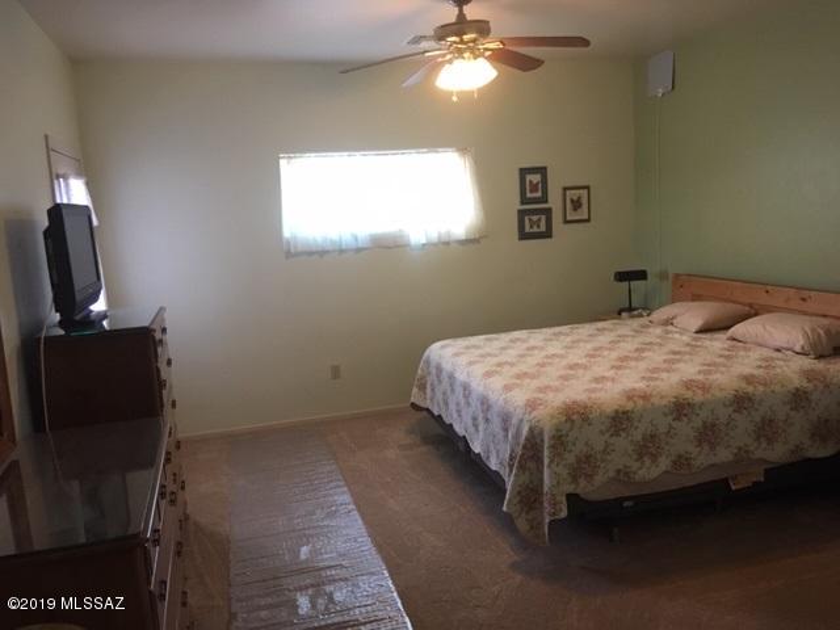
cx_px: 420
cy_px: 315
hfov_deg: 61.7
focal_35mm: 29
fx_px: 704
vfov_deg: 48.2
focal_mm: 4.15
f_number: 2.2
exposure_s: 1/30
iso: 125
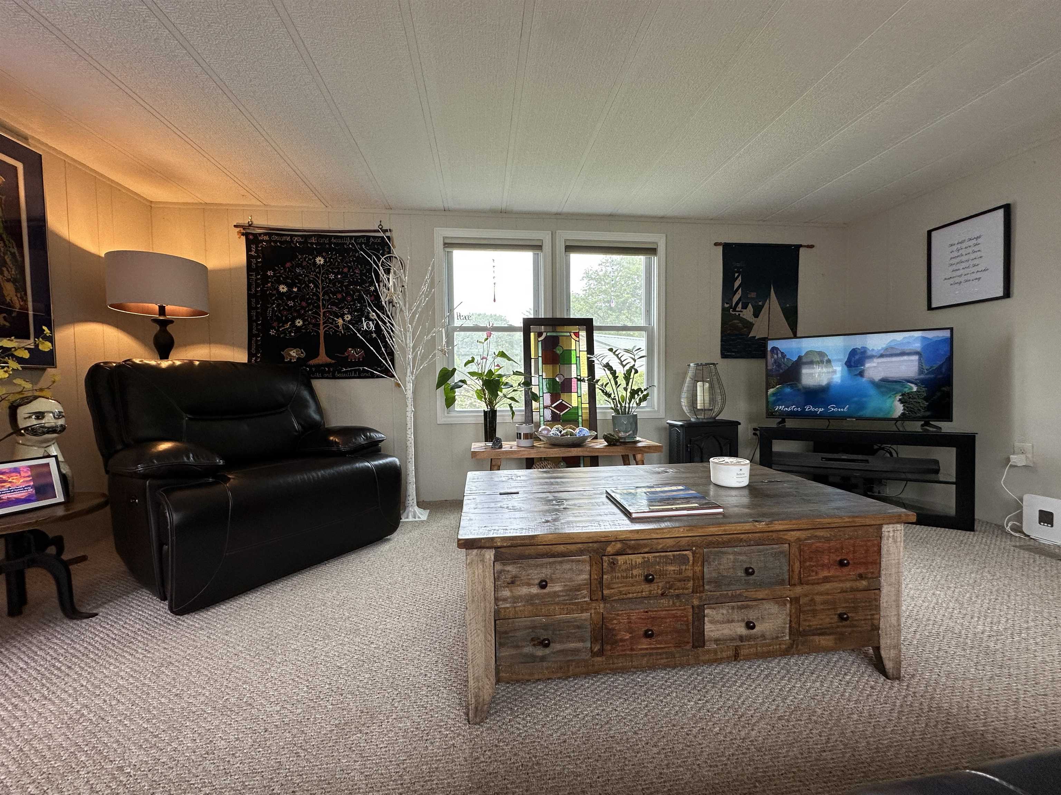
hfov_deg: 102.1
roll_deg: +0.8
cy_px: 398
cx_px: 530
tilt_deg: -2.9
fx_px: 429
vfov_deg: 85.7
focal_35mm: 14
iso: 125
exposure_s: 1/120
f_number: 2.2
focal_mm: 2.22
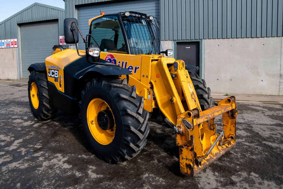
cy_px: 76
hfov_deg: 69.2
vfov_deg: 49.3
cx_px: 128
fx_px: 204
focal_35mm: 26
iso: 250
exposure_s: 1/1250
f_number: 5
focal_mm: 21
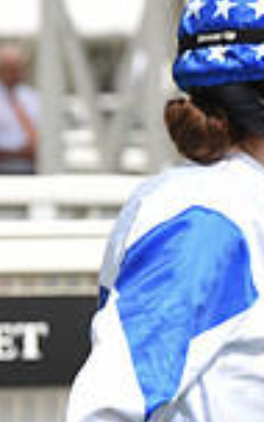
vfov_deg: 3.4
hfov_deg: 2.1
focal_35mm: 622
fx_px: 7160
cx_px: 748
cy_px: 290
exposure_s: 1/2000
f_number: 5.6
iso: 400
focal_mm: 160
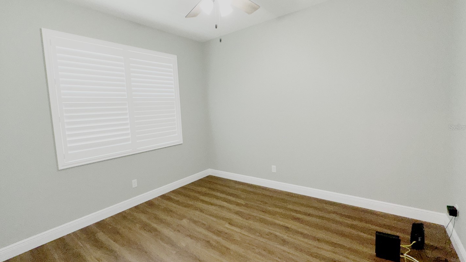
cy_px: 127
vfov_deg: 63.9
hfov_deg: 95.8
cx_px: 220
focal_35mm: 17
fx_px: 210
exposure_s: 1/60
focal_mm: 2.22
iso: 100
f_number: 2.2
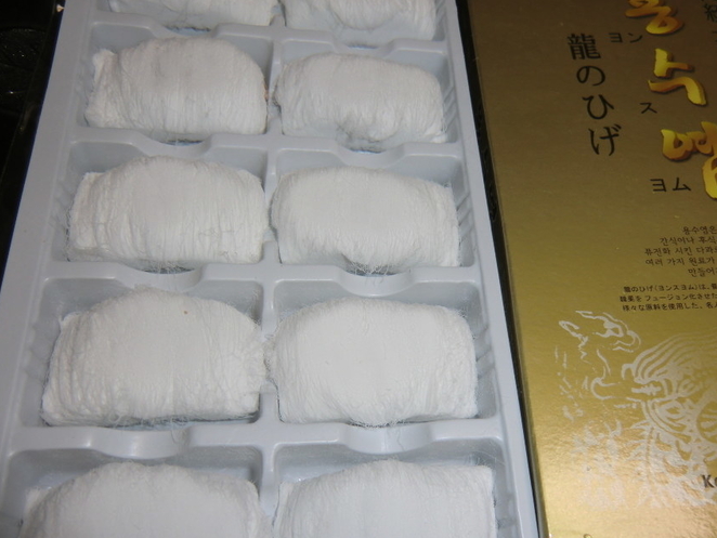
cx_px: 388
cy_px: 303
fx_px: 601
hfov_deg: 61.6
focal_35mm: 29
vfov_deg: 48.1
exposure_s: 1/60
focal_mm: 4.3
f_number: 3.2
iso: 64
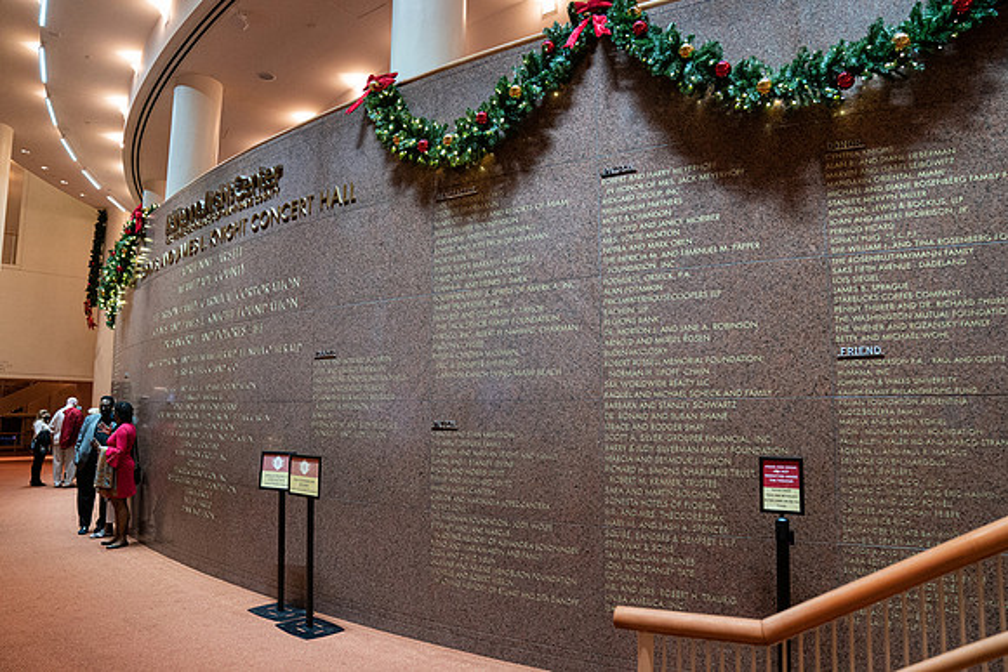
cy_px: 336
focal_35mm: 24
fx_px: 672
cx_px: 504
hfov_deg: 73.7
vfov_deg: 53.2
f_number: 3.2
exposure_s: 1/200
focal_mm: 24
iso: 4000
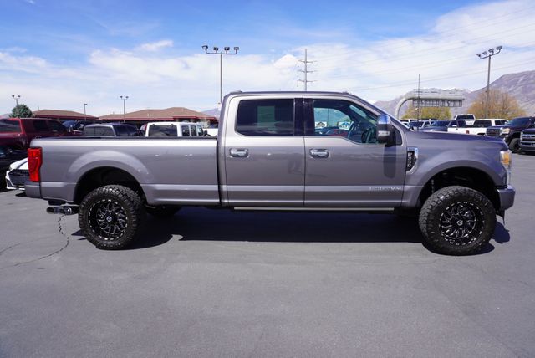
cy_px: 179
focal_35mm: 24
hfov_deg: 73.7
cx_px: 268
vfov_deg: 53.2
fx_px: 357
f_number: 10
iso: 100
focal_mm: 16
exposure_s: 1/160
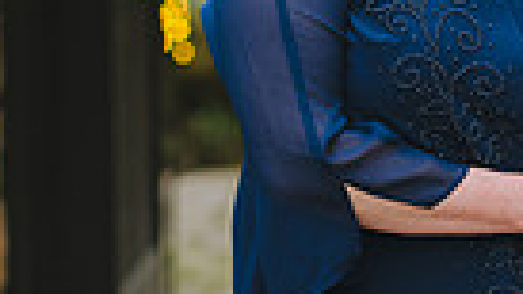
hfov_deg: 7.3
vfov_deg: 4.1
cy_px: 107
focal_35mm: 293
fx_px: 4062
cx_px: 554
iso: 400
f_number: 2.8
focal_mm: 85
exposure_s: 1/800
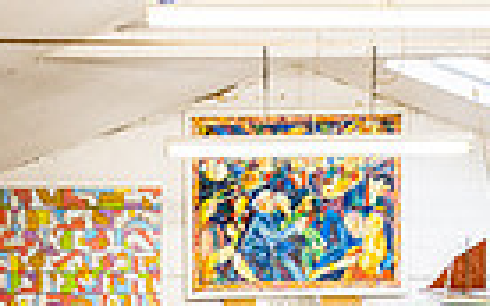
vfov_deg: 18.1
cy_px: 518
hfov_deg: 33.9
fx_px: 801
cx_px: 185
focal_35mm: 60
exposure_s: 1/30
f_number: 5.6
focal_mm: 14
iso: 64
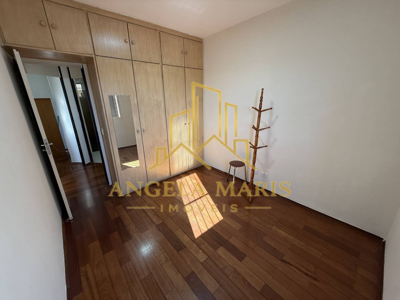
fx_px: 162
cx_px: 200
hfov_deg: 102.1
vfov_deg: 85.7
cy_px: 150
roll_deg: +1.8
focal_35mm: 14
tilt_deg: -17.7
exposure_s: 1/99
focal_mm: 2.22
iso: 80
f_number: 2.2
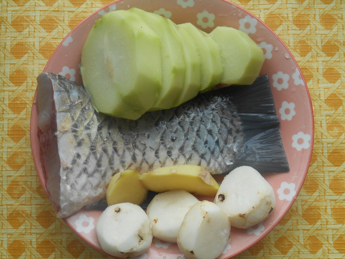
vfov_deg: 27.5
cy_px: 130
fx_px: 528
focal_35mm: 53
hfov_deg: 36.2
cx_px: 172
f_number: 4.2
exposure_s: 1/60
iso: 80
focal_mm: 9.5
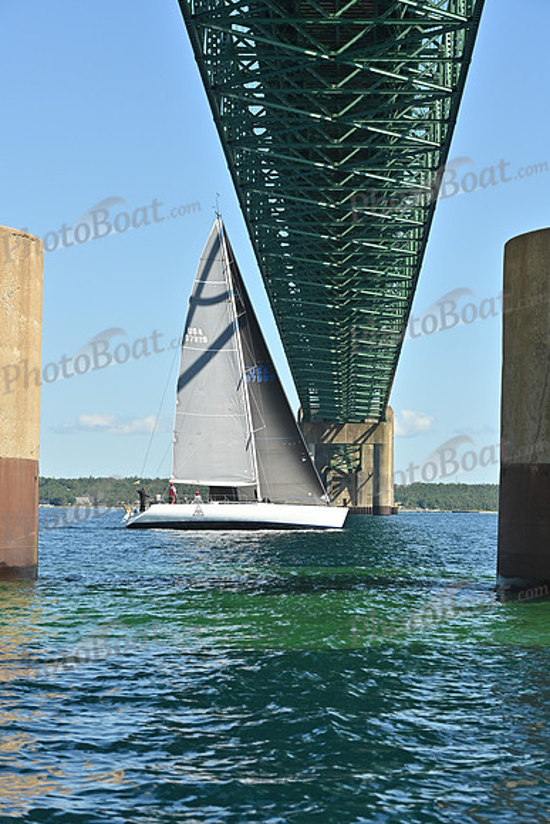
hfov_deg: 14.4
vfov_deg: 21.5
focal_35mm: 95
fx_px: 2176
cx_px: 275
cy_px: 412
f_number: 8
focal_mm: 95
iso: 320
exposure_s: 1/1000
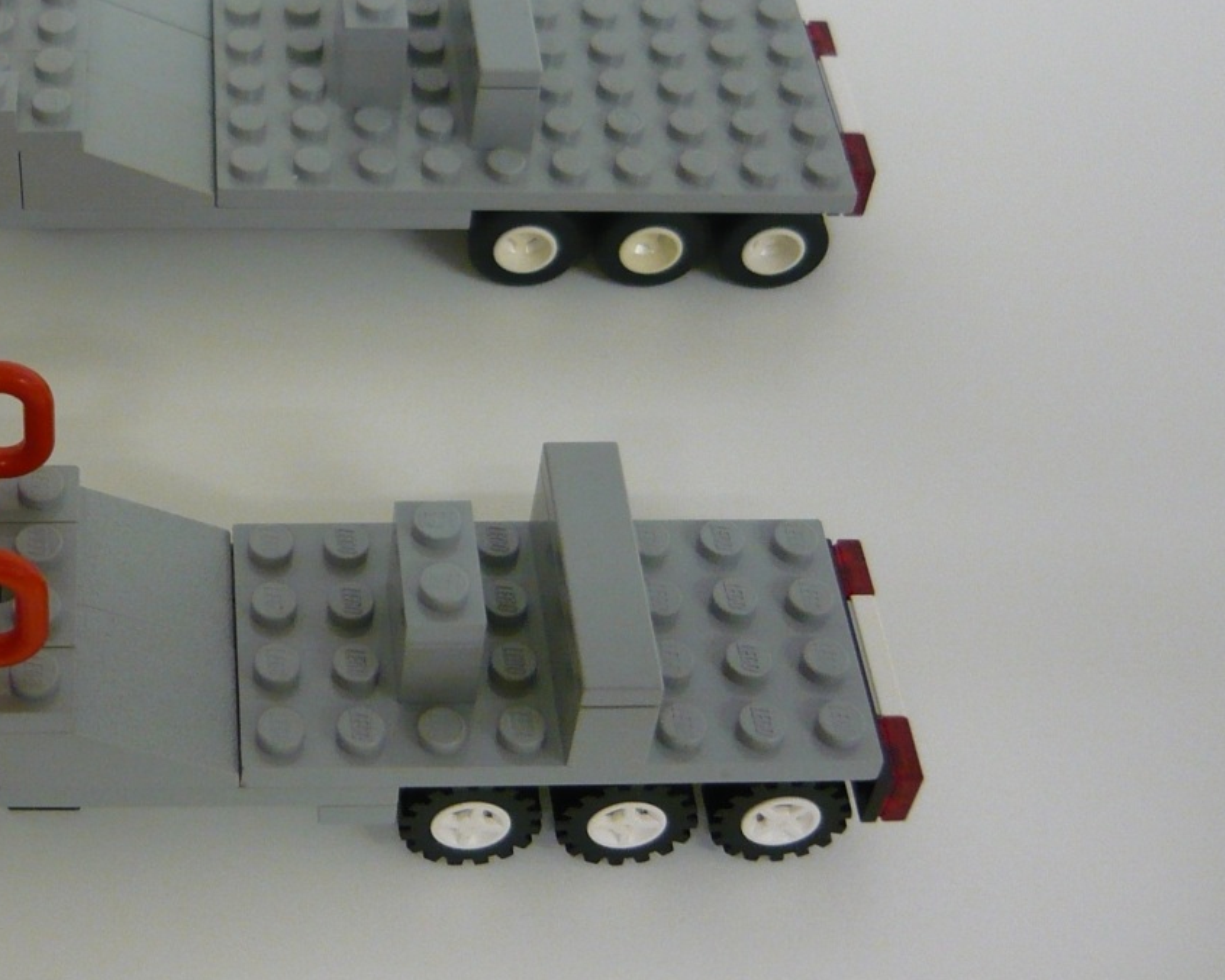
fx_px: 2212
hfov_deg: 29.6
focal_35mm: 61
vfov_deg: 24.8
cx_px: 100
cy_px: 302
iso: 250
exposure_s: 1/30
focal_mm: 5.5
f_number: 2.8
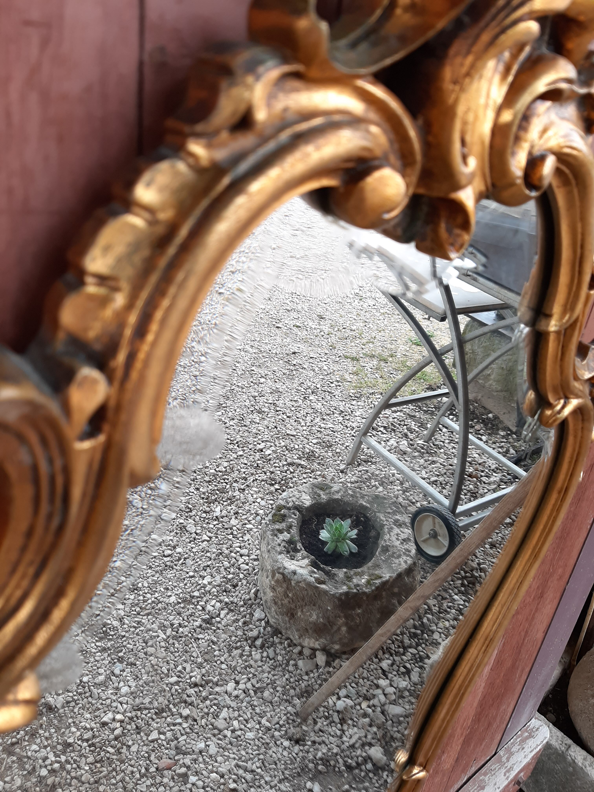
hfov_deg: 53.1
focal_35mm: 26
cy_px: 396
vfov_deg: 67.3
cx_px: 297
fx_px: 595
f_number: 1.7
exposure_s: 1/107
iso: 40
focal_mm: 3.93
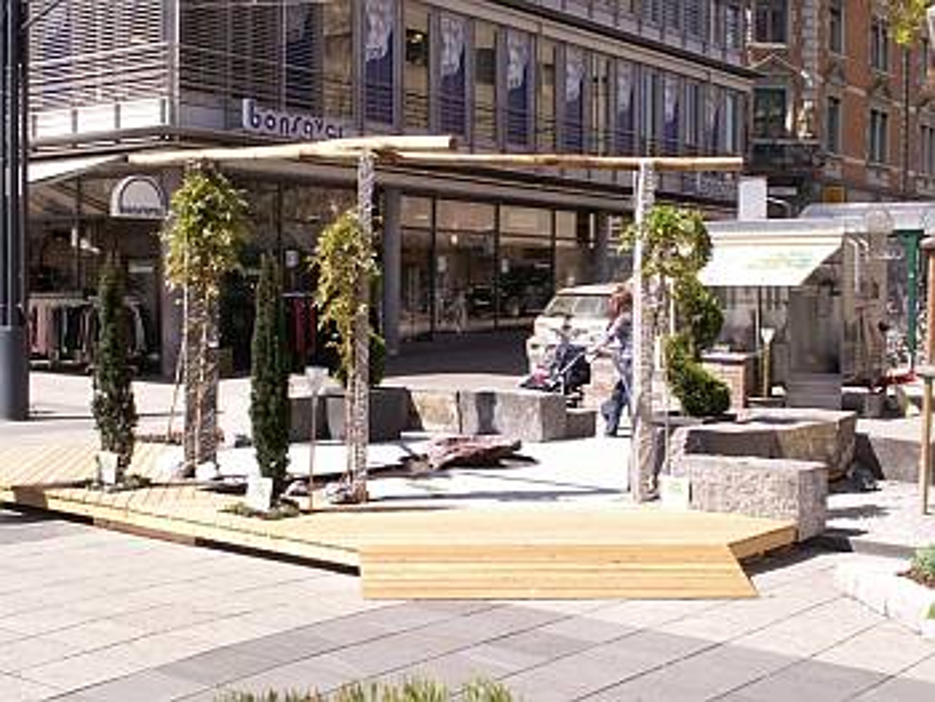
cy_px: 351
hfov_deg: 38.2
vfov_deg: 29.1
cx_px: 468
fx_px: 1351
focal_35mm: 50
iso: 50
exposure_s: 1/160
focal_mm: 8.4
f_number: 6.3
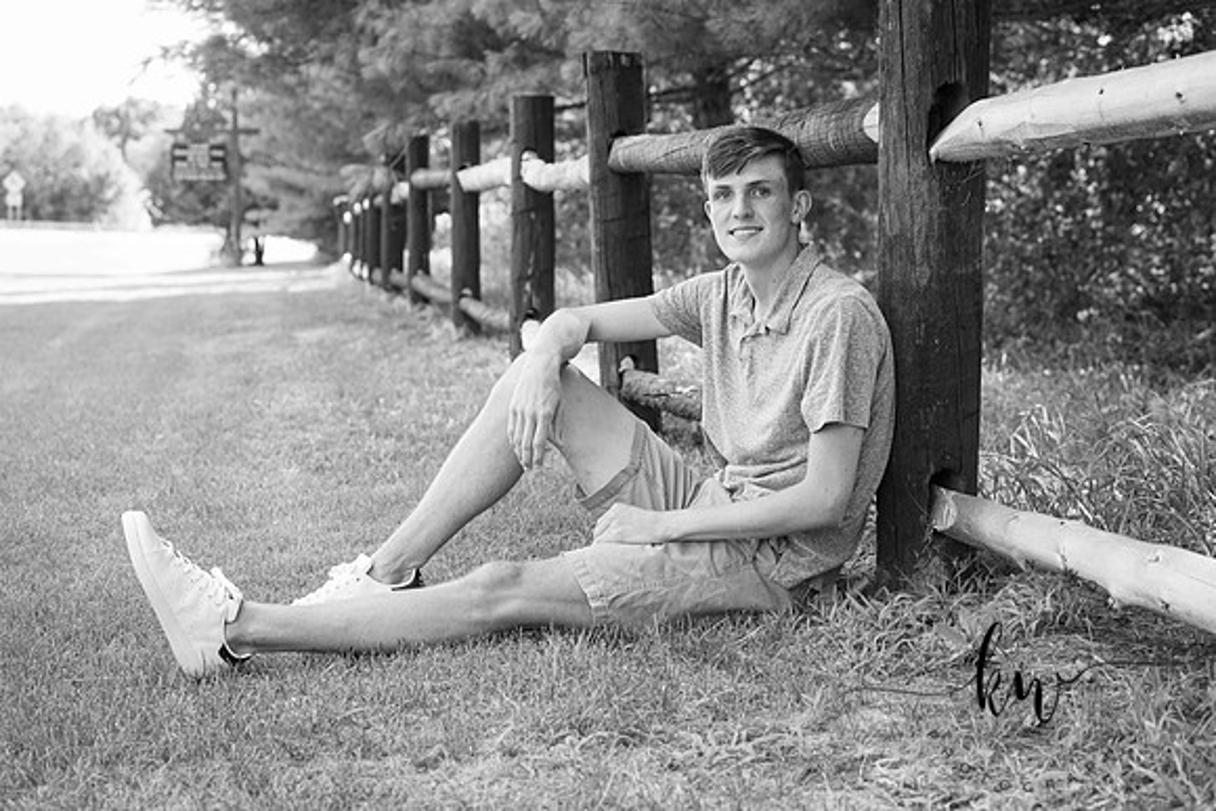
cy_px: 406
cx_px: 608
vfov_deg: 19.5
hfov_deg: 28.8
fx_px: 2365
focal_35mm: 70
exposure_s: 1/200
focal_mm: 70
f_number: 5.6
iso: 400
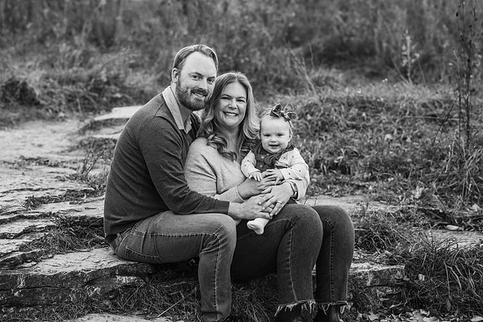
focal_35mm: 85
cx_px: 242
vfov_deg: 16.1
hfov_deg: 23.9
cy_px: 161
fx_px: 1141
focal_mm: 85
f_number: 3.5
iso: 640
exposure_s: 1/640
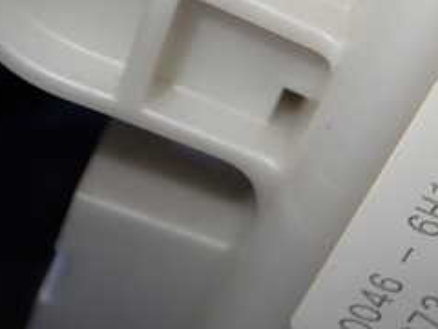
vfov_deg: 19.6
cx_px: 506
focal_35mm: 75
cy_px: 219
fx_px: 949
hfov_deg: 24.0
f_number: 2.3
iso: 100
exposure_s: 1/125
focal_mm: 5.4
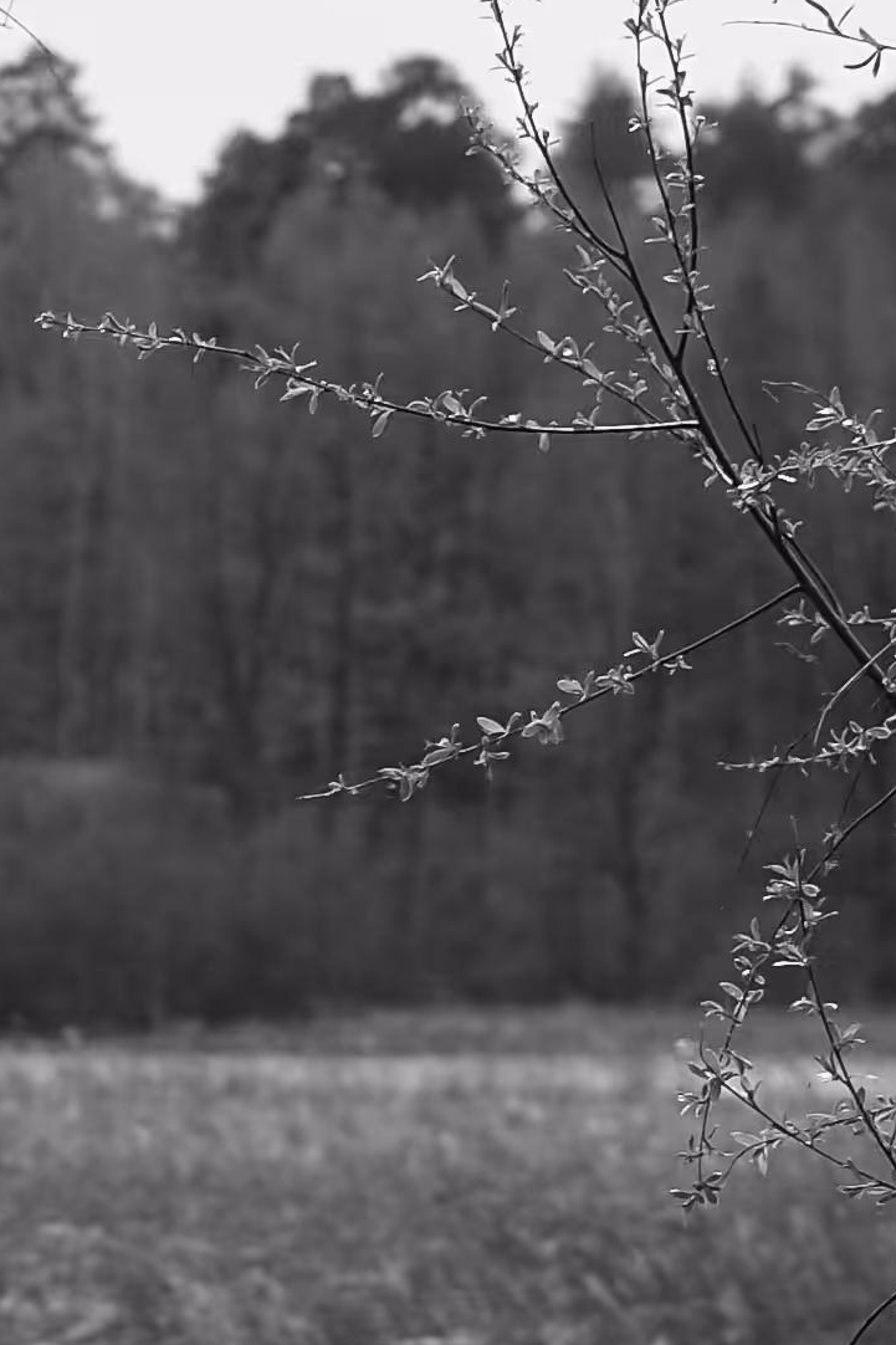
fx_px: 10979
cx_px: -640
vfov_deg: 7.0
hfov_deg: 4.6
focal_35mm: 294
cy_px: 1677
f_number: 2.5
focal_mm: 35
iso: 200
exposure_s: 1/4000
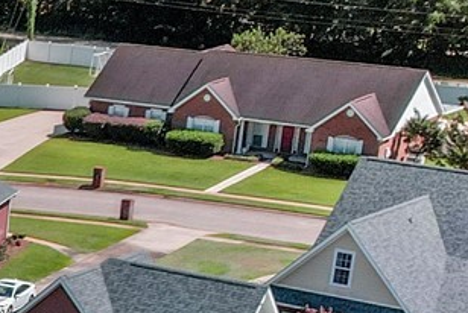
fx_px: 2017
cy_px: 623
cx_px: -600
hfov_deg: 11.3
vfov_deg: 8.4
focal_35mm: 155
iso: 100
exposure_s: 1/500
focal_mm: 8.38
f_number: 2.8
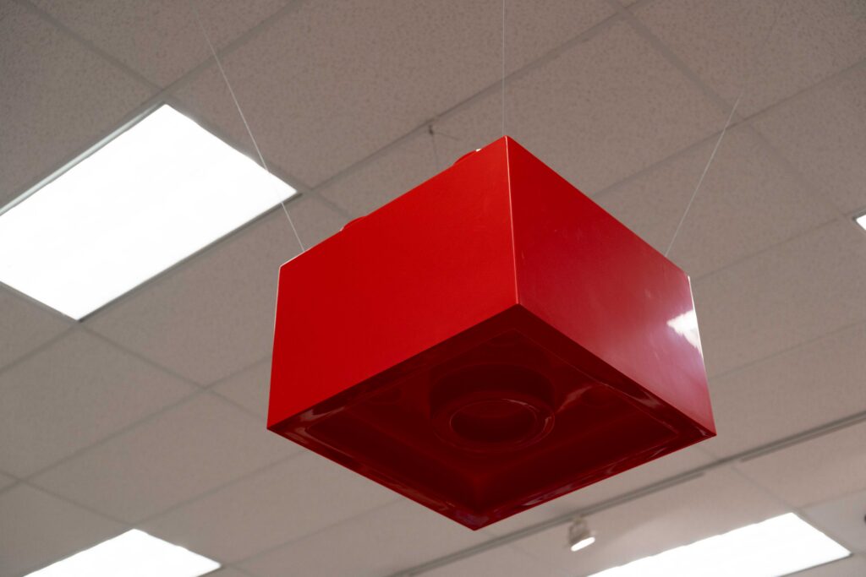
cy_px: 288
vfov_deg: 23.4
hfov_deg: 34.5
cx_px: 433
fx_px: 1395
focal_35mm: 58
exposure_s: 1/125
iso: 800
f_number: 4
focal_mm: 58
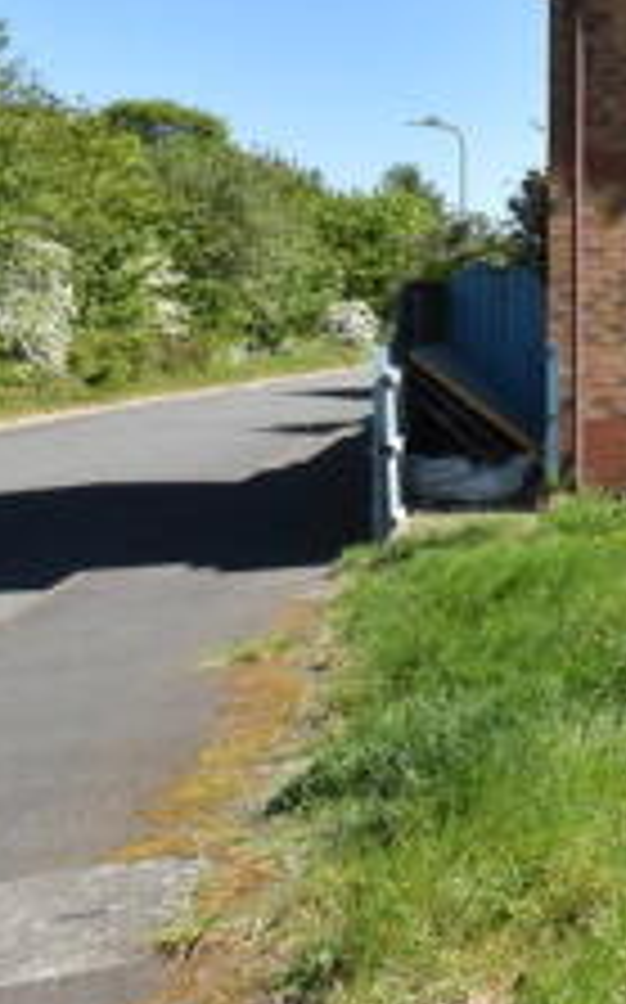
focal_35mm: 58
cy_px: 245
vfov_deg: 34.1
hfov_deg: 18.0
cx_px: 1097
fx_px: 1600
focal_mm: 13
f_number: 13
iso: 800
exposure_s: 1/640
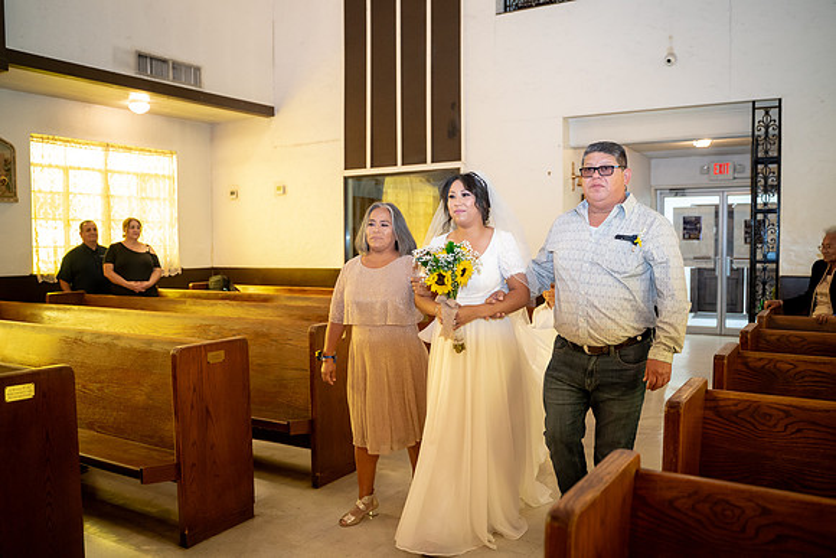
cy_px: 279
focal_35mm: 29
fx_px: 667
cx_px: 418
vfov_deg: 45.4
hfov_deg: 64.1
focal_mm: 28
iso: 2500
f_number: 2.8
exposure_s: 1/200
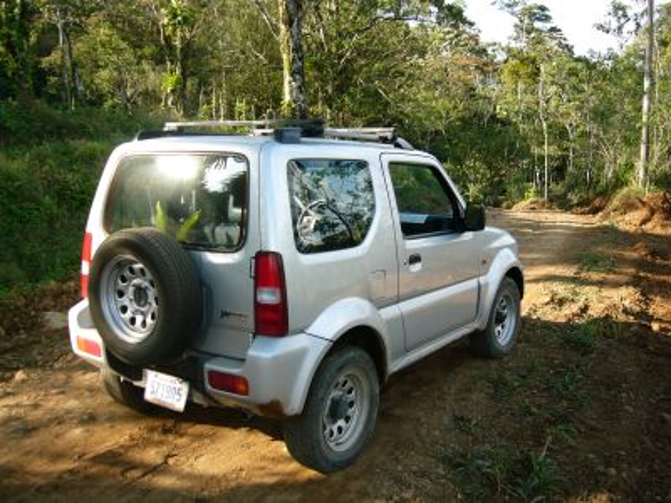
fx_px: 678
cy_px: 252
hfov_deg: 52.6
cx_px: 336
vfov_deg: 40.7
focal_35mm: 35
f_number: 2.8
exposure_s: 1/160
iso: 50
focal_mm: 5.8
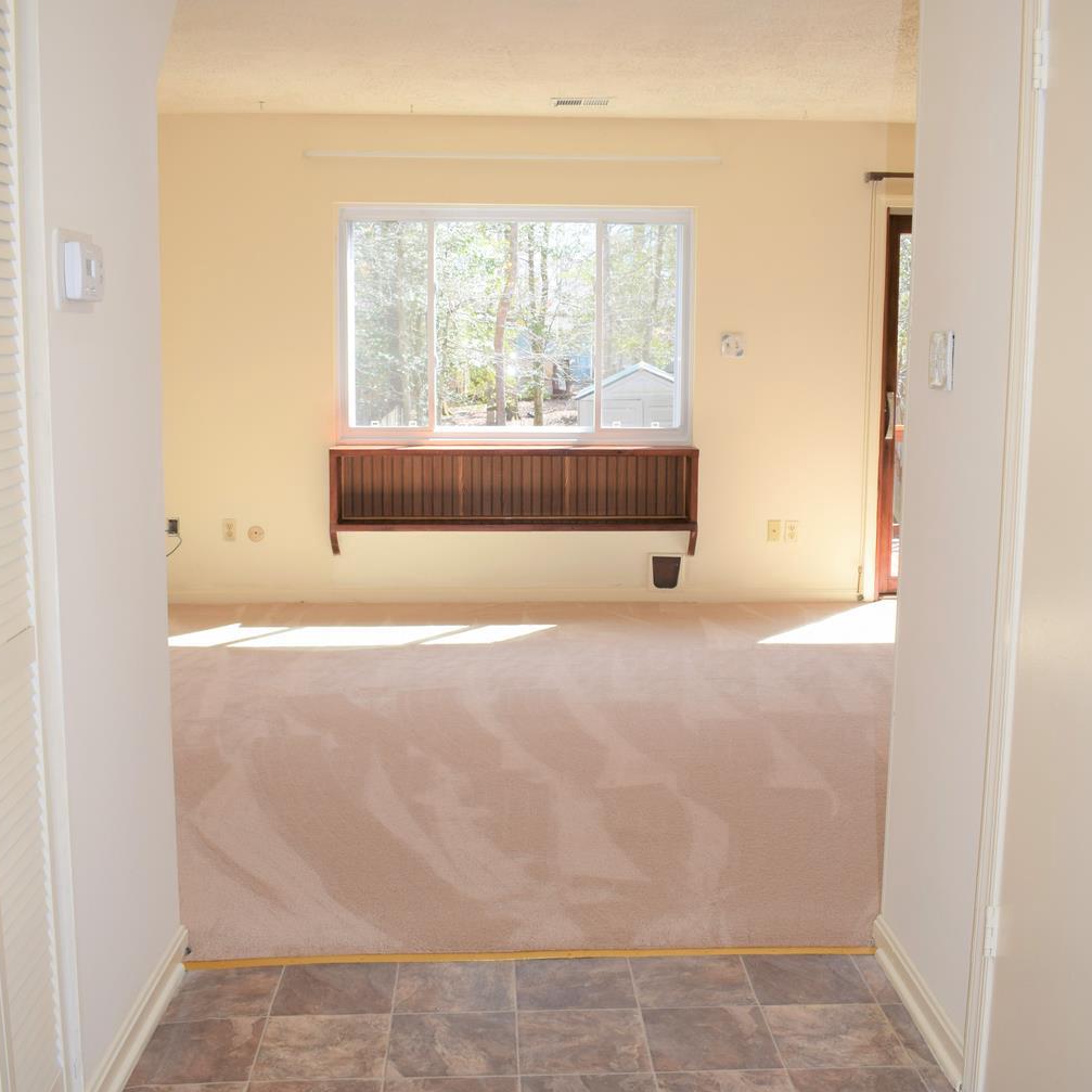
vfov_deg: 47.2
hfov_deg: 47.2
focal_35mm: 35
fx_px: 1249
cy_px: 538
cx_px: 547
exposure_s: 1/125
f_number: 5.6
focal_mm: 18
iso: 220
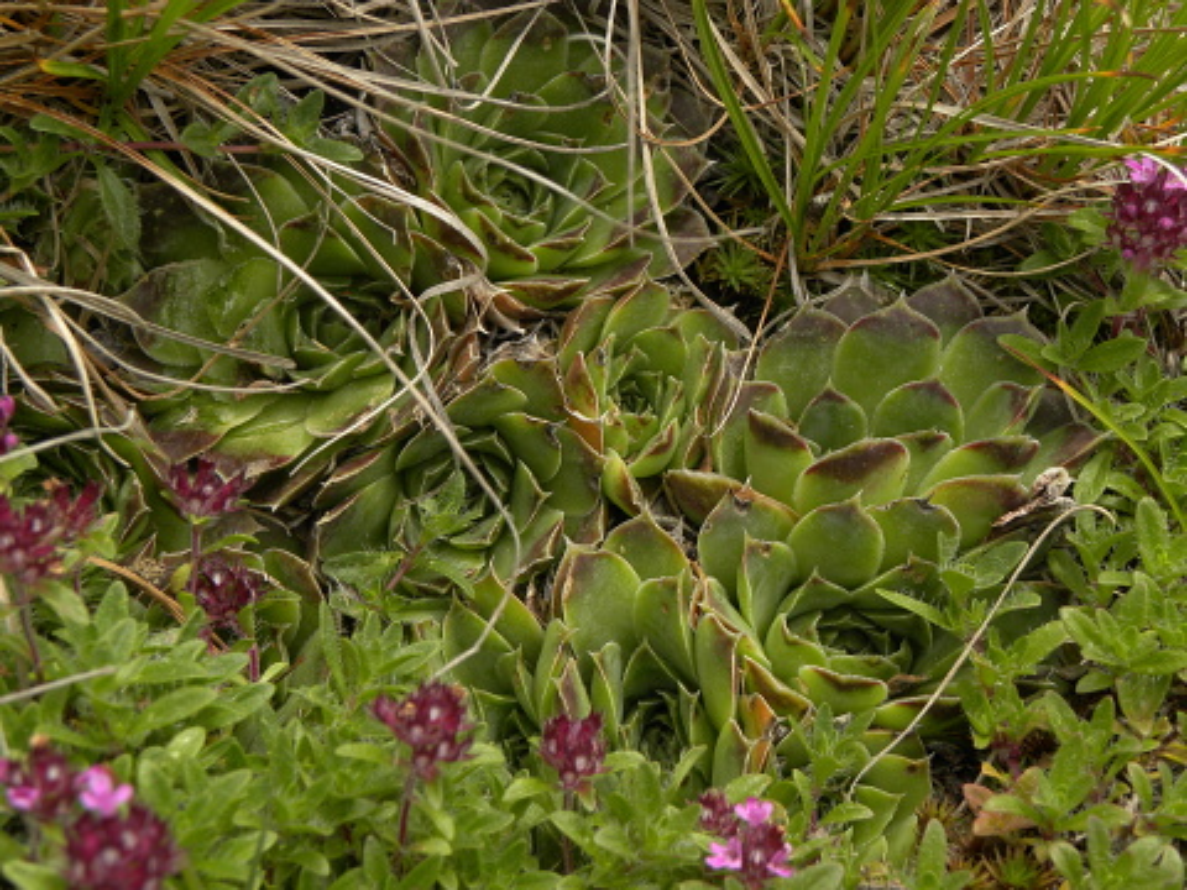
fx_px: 2915
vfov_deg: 17.4
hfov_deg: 23.0
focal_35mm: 85
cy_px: 445
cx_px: 594
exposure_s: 1/400
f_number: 5
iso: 100
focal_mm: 15.1
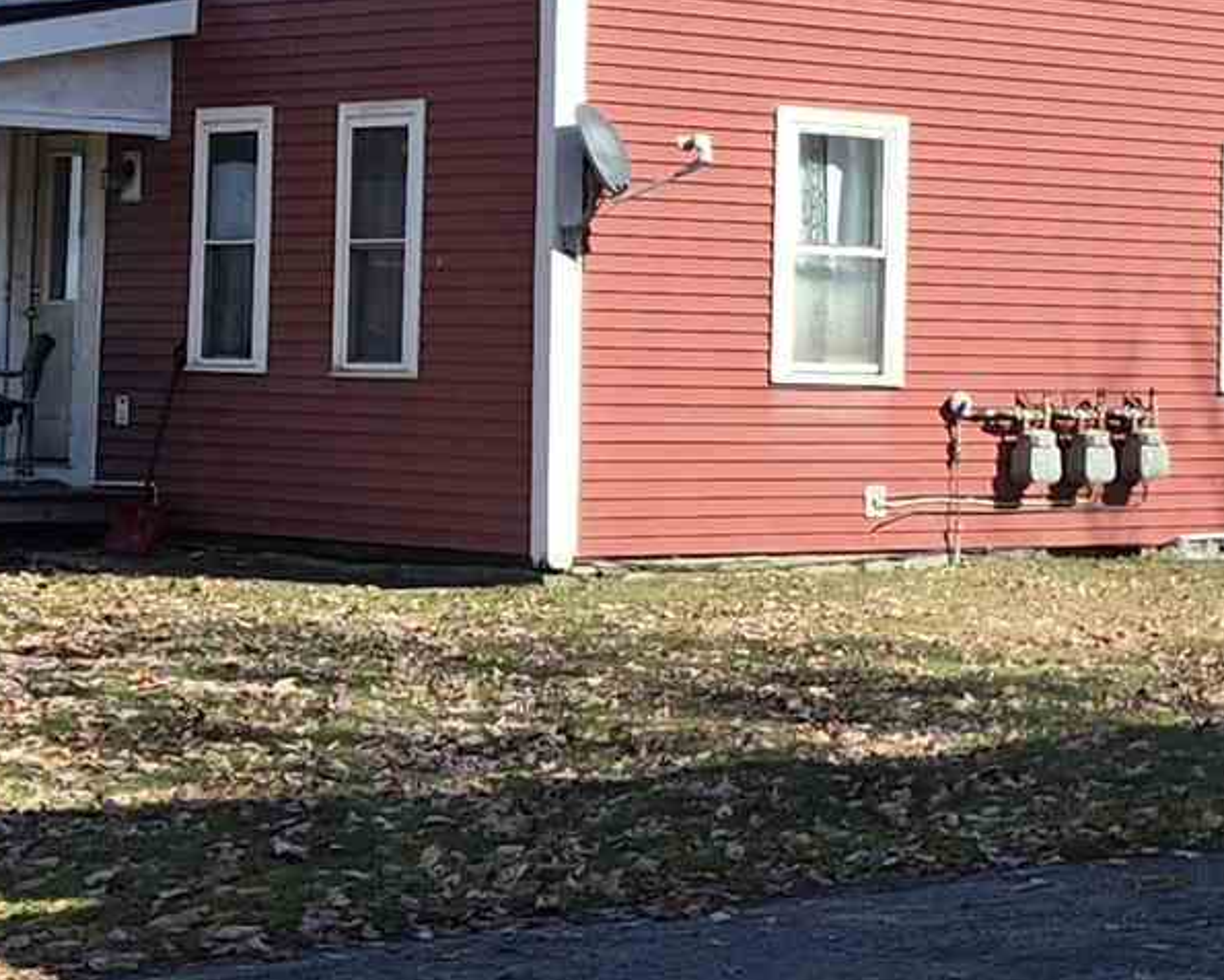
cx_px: 1784
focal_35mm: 116
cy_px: 371
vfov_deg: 13.3
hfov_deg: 15.4
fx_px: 4202
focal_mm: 5.4
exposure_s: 1/3632
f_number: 1.8
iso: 80
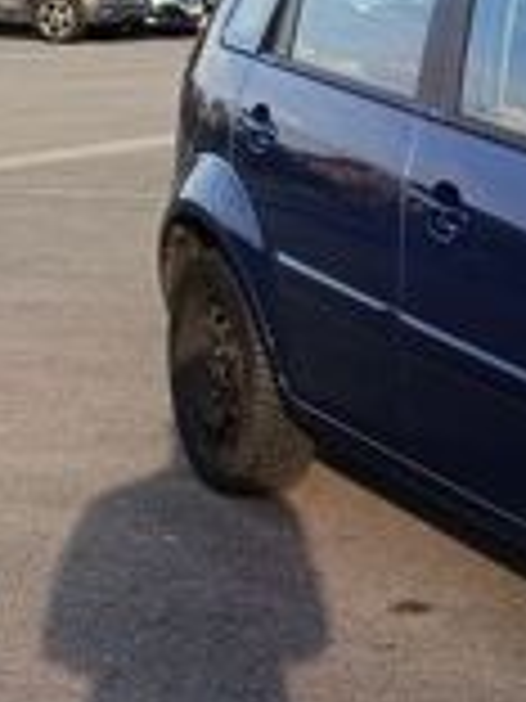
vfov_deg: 20.7
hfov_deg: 15.2
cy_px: 529
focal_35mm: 94
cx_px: 638
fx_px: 1904
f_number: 1.6
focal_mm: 6.14
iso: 50
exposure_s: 1/234
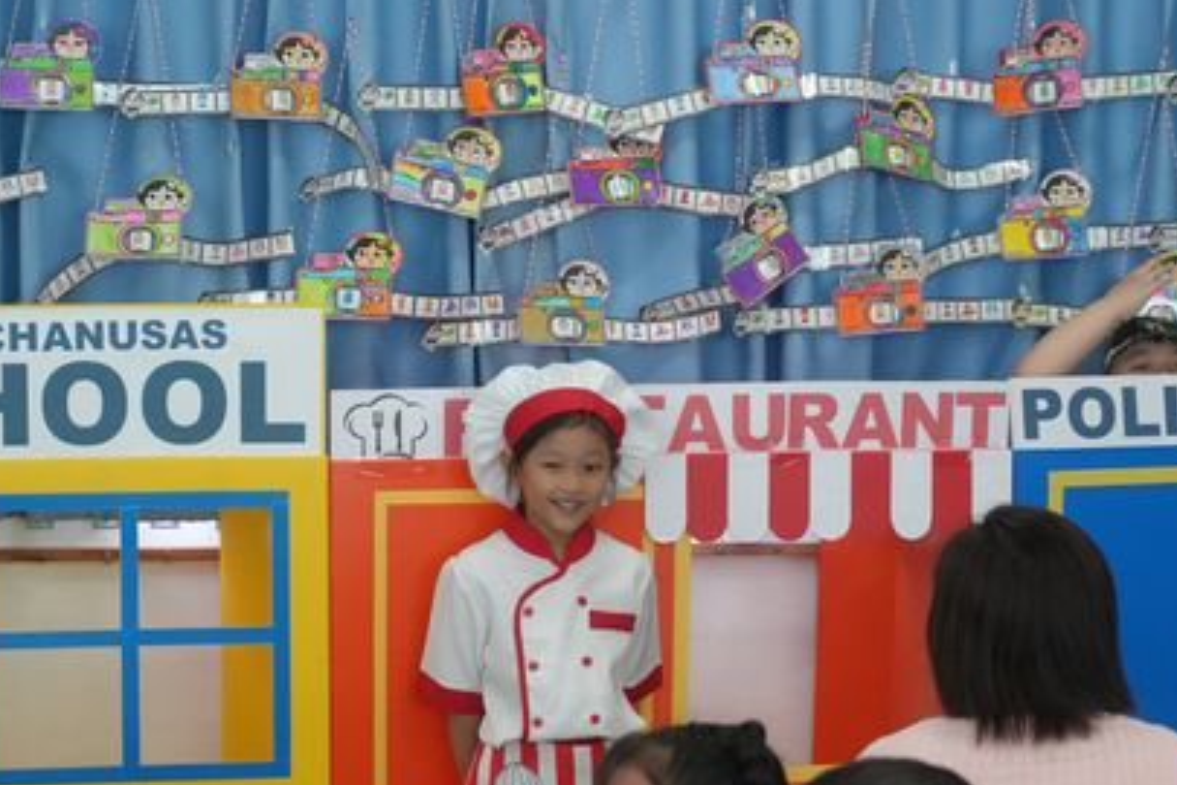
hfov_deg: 18.4
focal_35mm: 111
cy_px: 506
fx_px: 3629
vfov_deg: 12.3
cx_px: 558
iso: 5000
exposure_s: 1/160
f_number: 5.6
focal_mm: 50
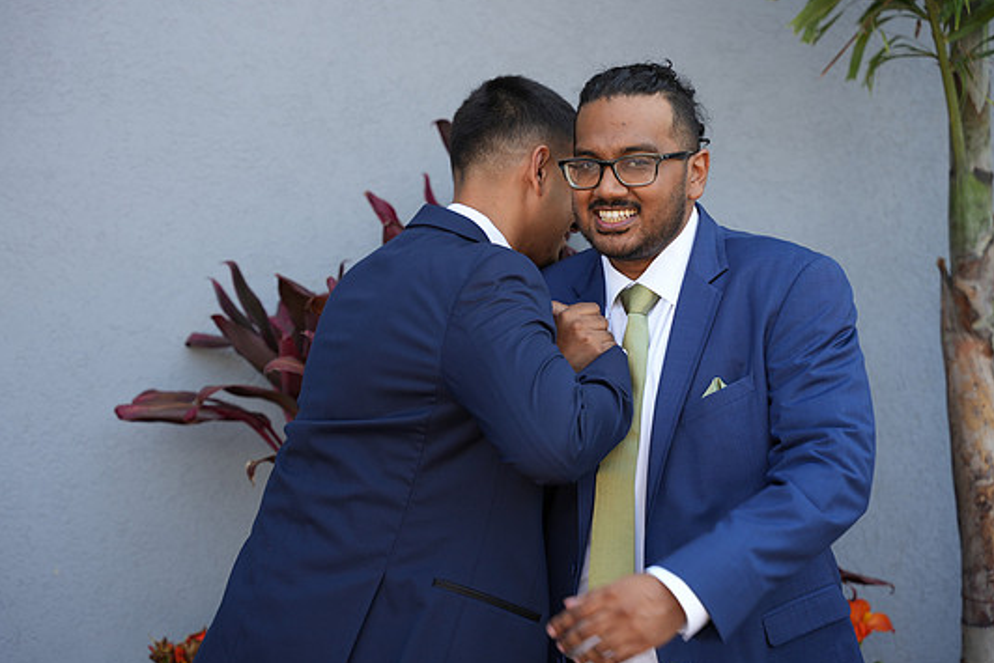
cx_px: 495
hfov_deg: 27.9
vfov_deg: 18.9
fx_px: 1997
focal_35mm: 72
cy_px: 318
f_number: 2.8
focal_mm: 66.3
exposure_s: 1/320
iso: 125
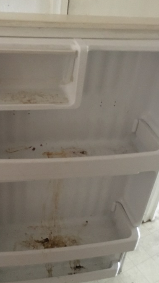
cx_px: 56
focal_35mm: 40
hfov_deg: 29.5
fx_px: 300
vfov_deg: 50.5
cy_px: 140
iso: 320
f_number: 2.2
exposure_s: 1/15
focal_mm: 4.15
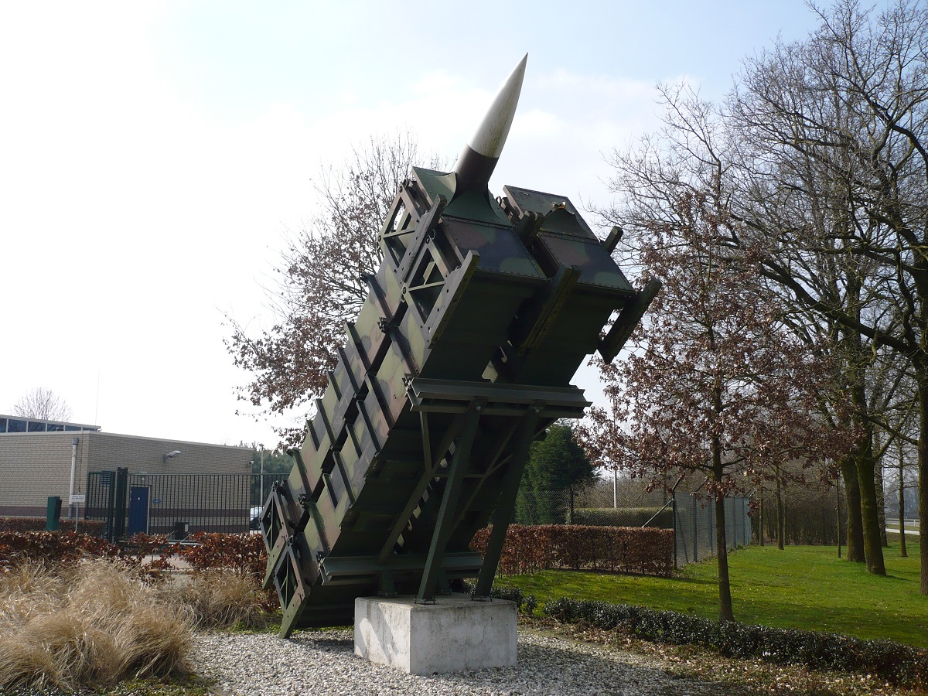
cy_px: 348
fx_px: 938
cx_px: 464
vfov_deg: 40.7
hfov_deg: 52.6
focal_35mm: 35
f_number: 8
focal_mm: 5.8
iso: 100
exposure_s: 1/200
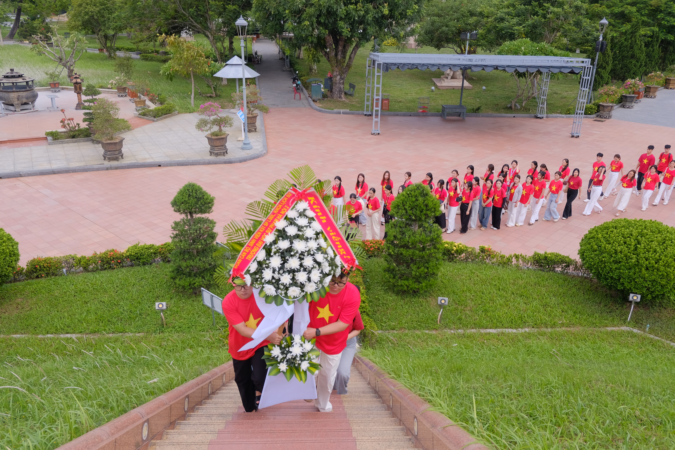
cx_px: 338
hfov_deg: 63.7
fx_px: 544
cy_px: 225
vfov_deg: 45.0
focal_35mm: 29
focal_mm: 19.2
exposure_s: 1/550
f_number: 5
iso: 400
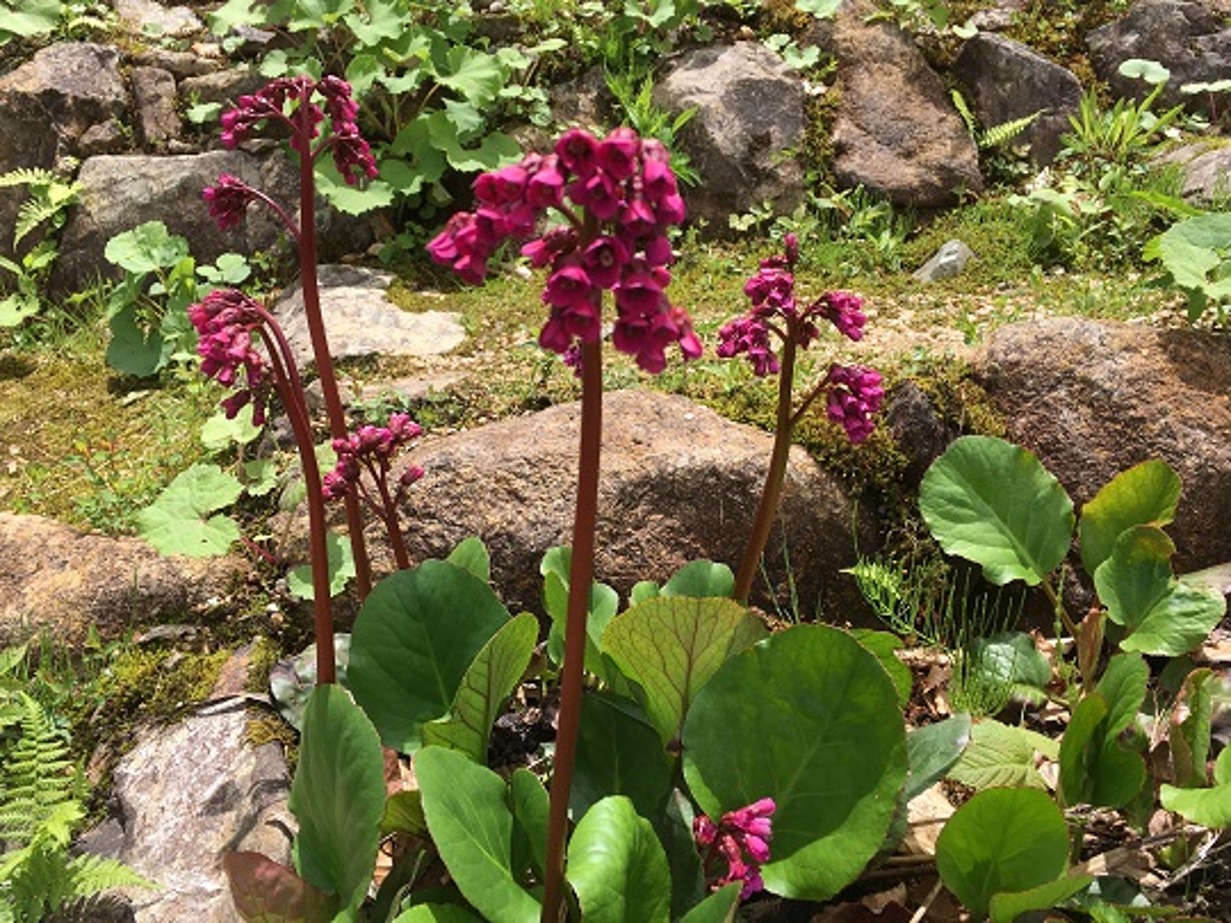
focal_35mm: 29
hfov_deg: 61.7
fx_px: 1031
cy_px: 462
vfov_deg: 48.2
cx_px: 616
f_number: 2.2
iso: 25
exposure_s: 1/1261
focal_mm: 4.15
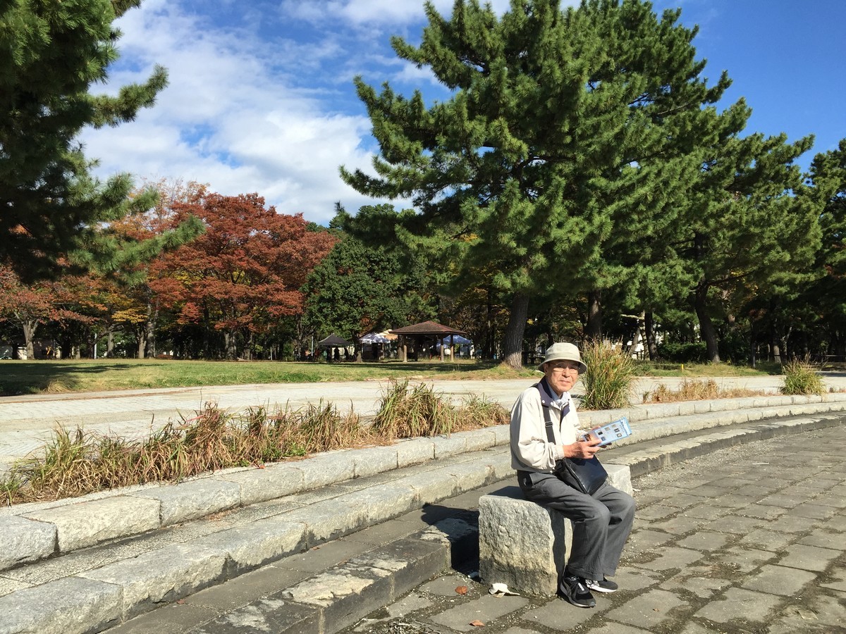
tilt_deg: +3.6
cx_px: 423
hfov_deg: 61.7
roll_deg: -0.7
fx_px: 709
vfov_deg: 48.2
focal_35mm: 29
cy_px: 317
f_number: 2.2
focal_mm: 4.15
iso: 32
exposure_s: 1/1883
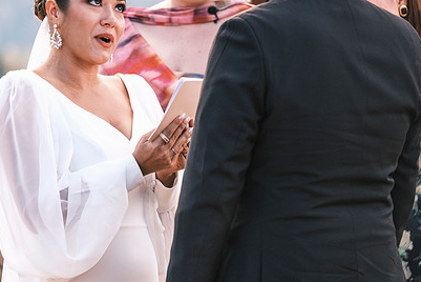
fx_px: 3417
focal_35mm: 292
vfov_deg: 4.7
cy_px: 90
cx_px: 199
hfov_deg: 7.1
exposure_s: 1/900
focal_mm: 134.4
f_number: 2.8
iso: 400
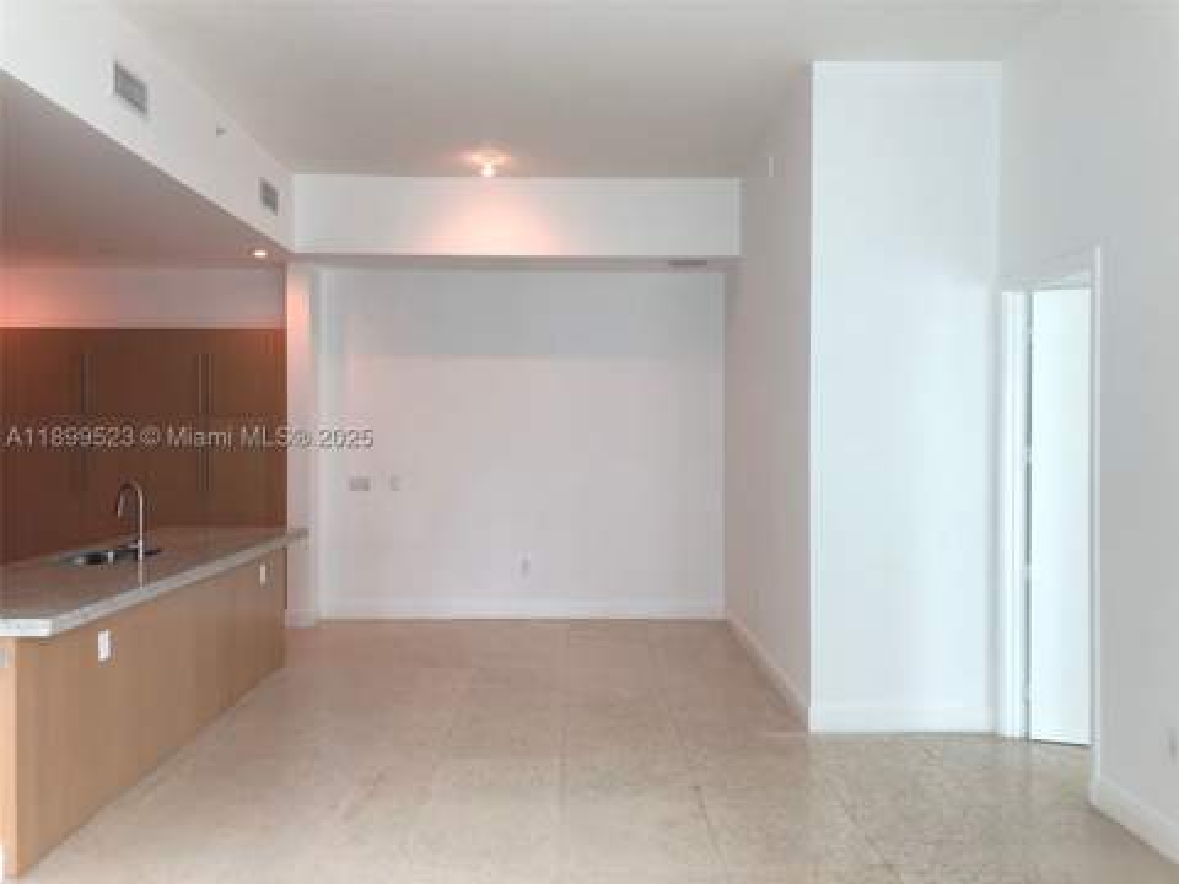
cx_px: 590
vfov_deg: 49.7
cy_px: 442
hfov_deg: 63.4
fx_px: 954
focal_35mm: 28
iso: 40
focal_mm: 4
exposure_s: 1/24
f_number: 1.8
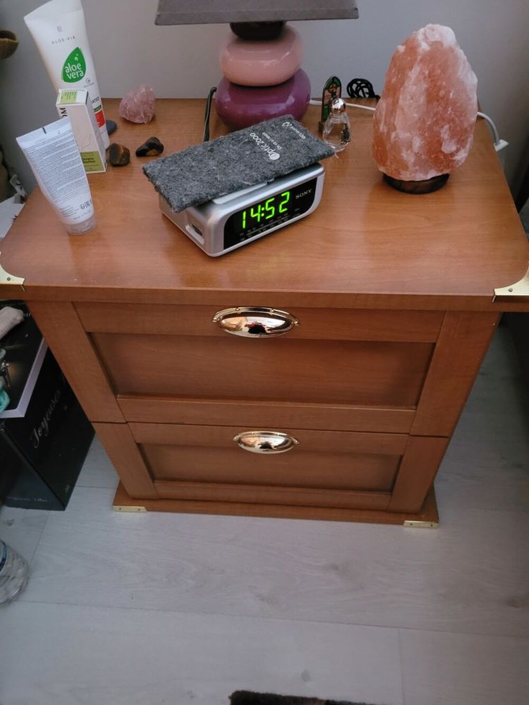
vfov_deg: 67.3
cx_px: 264
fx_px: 530
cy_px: 352
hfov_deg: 53.1
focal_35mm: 26
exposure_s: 1/17
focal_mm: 5.4
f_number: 1.8
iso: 1600
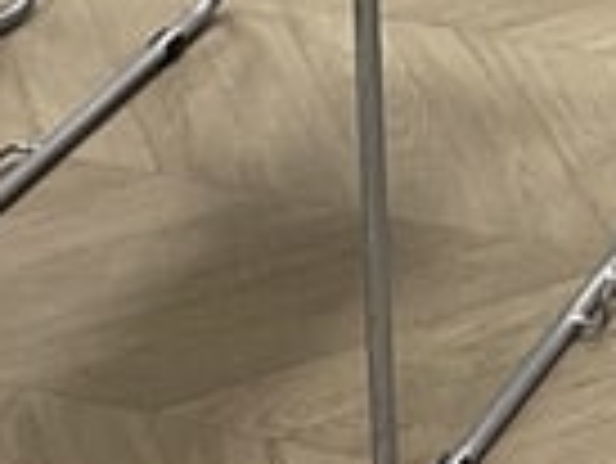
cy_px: -1054
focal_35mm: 194
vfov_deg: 6.7
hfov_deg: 9.8
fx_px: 3455
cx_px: 989
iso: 125
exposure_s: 1/50
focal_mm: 4.2
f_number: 1.6
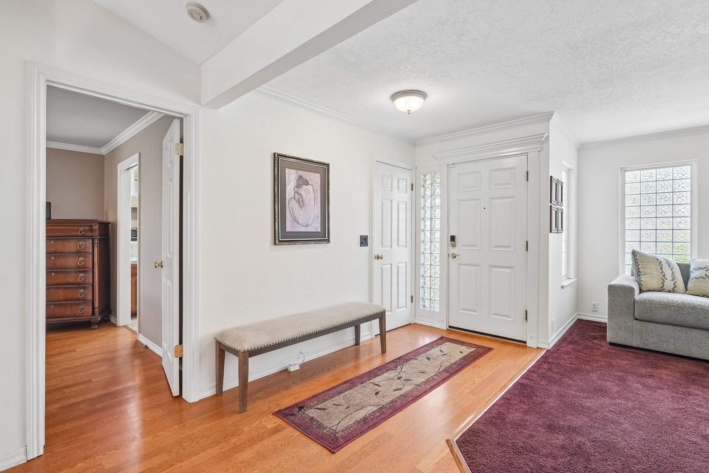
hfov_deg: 91.6
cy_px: 236
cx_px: 354
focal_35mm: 18
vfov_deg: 68.9
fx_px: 345
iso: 400
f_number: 8
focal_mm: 17.5
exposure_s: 1/10
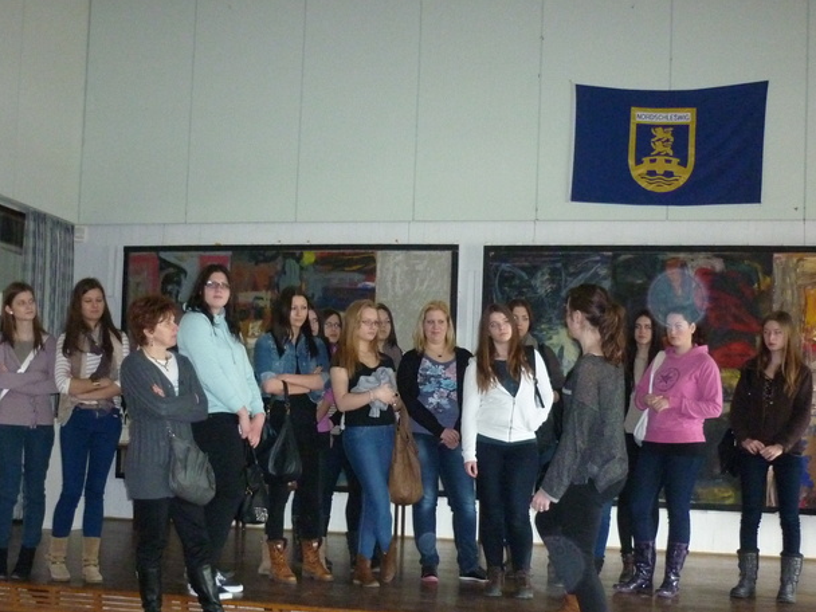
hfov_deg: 43.8
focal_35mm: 43
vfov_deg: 33.4
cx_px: 370
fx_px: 1014
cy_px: 387
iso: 640
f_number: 2.8
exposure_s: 1/60
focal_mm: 5.5
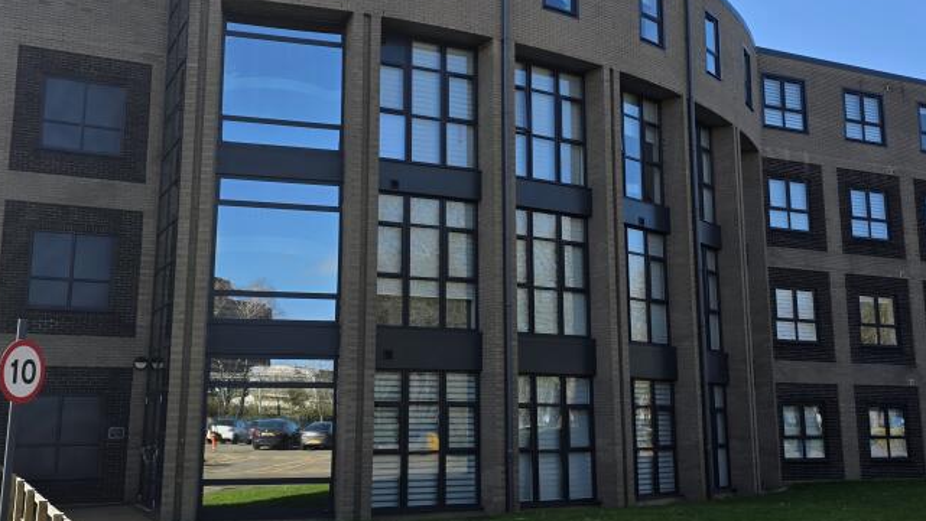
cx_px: 443
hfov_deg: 50.5
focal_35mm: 40
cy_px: 231
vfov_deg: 29.7
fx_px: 982
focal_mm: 6.3
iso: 80
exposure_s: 1/3436
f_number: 1.7
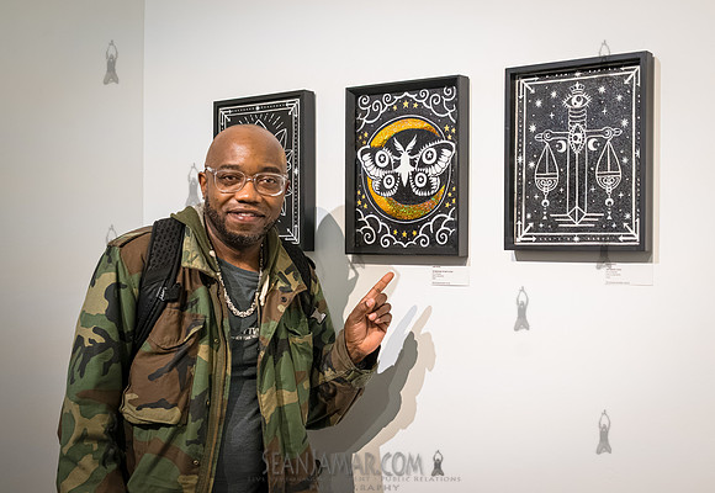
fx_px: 907
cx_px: 381
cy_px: 241
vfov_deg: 30.4
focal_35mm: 45
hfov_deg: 43.0
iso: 8000
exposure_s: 1/500
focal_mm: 38
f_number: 4
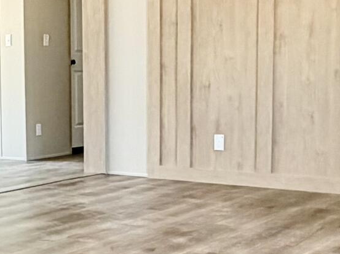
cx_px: -33
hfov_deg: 24.0
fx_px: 746
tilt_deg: -5.4
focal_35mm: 76
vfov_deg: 19.3
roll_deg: +1.8
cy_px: 157
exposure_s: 1/121
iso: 160
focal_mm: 2.22
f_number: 2.2
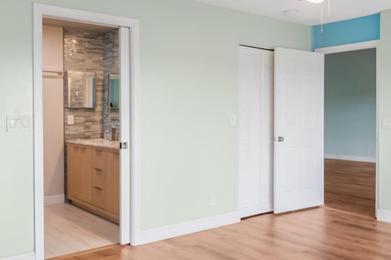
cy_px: 129
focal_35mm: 35
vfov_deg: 37.8
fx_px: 380
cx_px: 233
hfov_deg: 54.1
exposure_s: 1/40
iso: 800
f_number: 7.1
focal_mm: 10
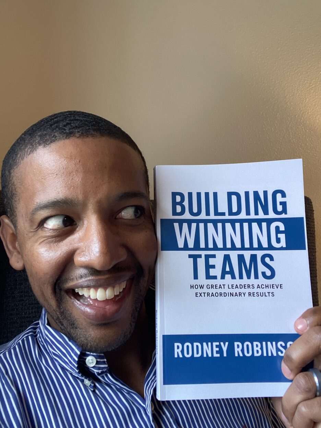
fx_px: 371
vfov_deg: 60.0
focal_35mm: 30
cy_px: 214
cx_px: 160
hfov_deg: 46.8
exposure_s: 1/60
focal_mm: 2.71
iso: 250
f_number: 2.2
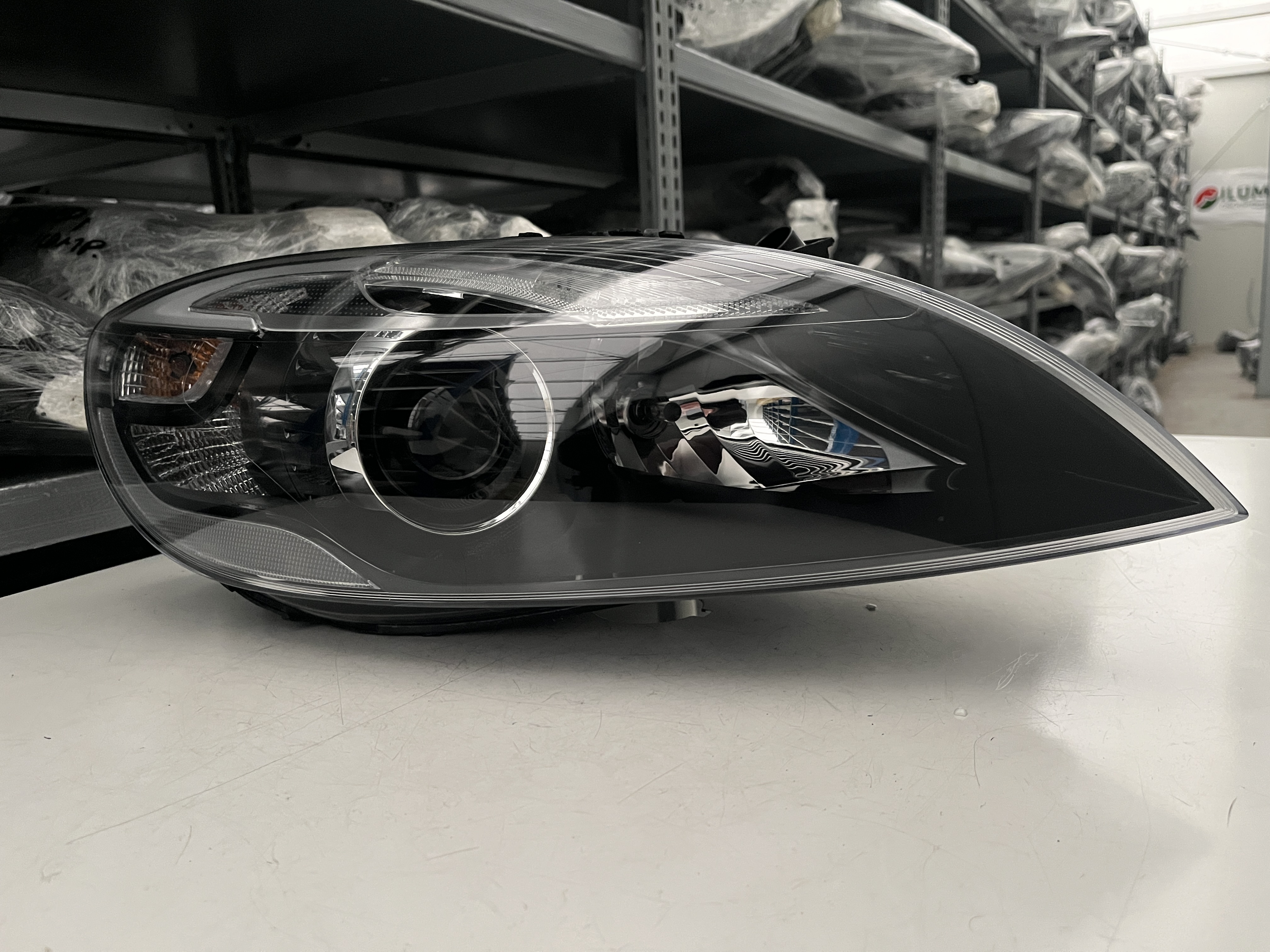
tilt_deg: -11.3
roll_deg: +3.1
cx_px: 635
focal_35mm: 26
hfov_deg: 67.3
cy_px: 476
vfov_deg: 53.1
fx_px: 954
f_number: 1.6
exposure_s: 1/53
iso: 500
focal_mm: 5.1
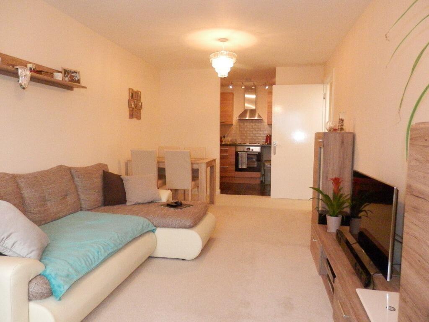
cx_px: 214
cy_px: 161
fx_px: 310
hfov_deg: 69.4
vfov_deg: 54.9
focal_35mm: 25
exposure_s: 1/30
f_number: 3
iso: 800
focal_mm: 4.5
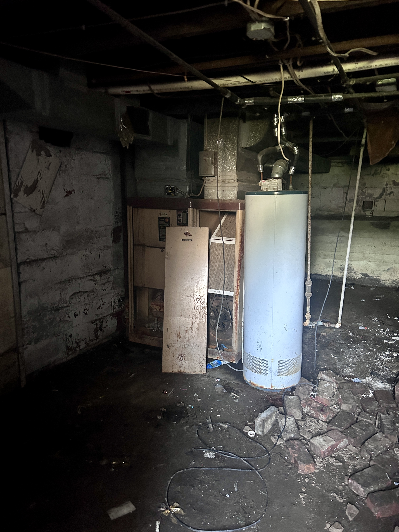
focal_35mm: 26
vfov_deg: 67.3
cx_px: 200
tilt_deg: -10.1
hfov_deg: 53.1
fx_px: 400
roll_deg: -1.3
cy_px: 266
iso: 640
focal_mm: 5.7
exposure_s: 1/40
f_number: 1.5
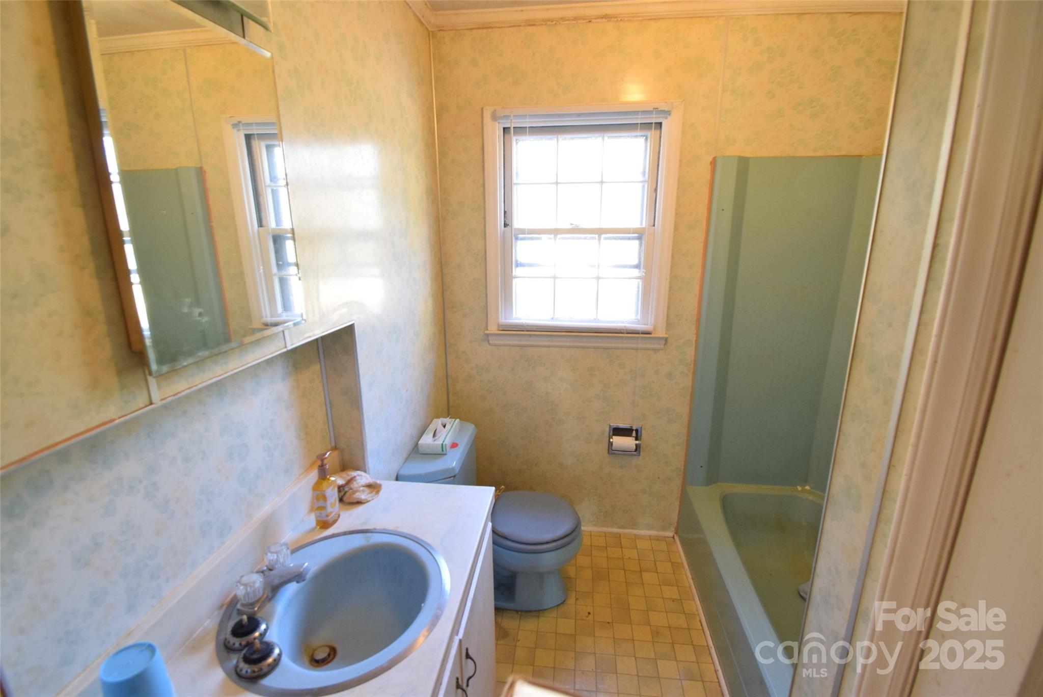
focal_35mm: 15
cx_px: 522
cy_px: 348
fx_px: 435
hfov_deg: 100.4
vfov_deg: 77.4
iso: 800
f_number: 8
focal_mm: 10
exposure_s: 1/6
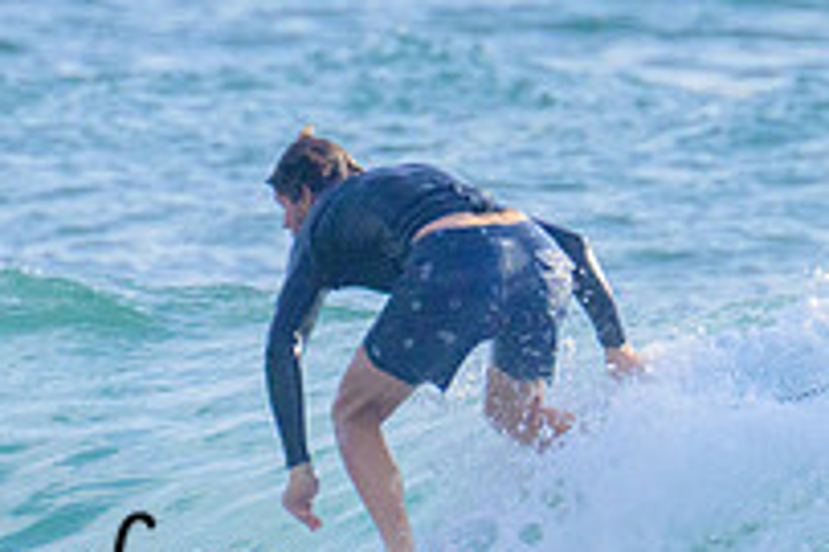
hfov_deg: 0.7
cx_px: 515
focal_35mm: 3121
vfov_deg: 0.4
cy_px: 299
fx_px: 71810
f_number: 13
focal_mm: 800
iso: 1400
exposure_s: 1/2000
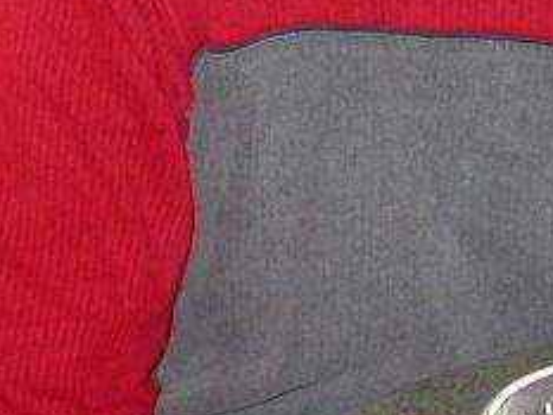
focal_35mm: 167
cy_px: -330
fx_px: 2669
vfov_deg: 8.6
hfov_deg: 11.8
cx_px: 301
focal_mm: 7.85
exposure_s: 1/60
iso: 100
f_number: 2.6
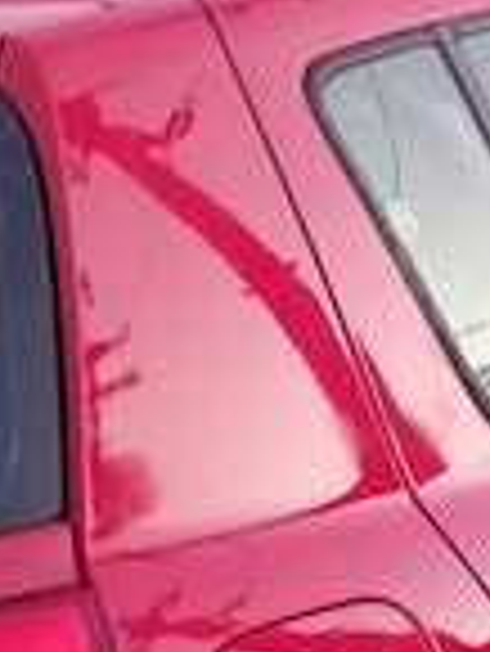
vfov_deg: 24.9
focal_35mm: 74
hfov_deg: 18.8
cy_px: 674
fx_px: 1395
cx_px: 589
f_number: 1.8
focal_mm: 3.84
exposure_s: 1/25
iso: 601
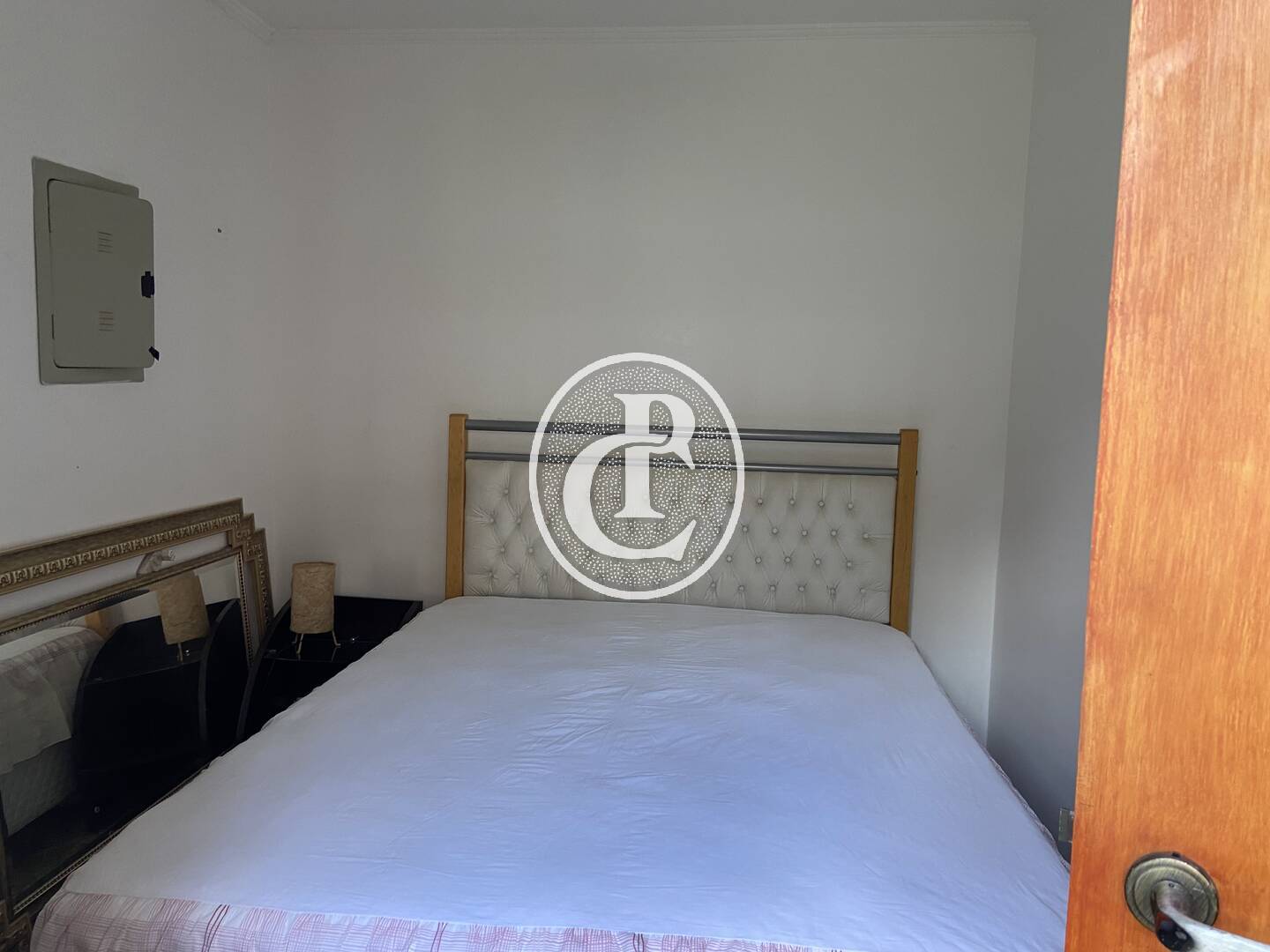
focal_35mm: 26
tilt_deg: -6.3
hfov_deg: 67.3
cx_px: 635
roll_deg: -1.8
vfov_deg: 53.1
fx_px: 954
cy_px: 476
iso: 125
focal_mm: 4.25
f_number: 1.8
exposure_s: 1/63
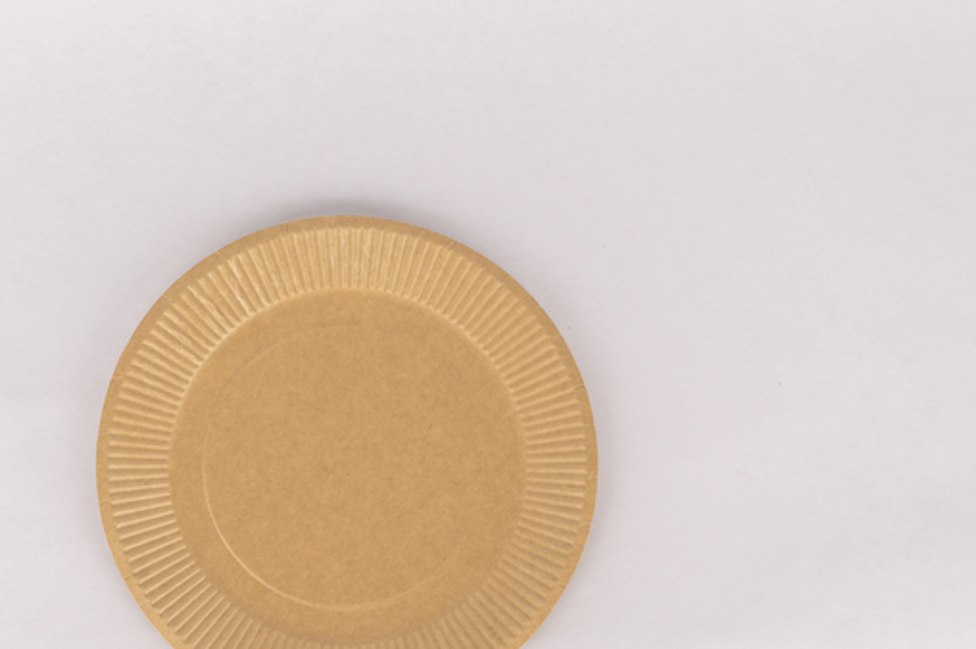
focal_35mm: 65
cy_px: 405
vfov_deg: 20.7
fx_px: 1773
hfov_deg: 30.7
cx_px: 369
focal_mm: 44.3
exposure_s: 1/100
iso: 320
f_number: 10
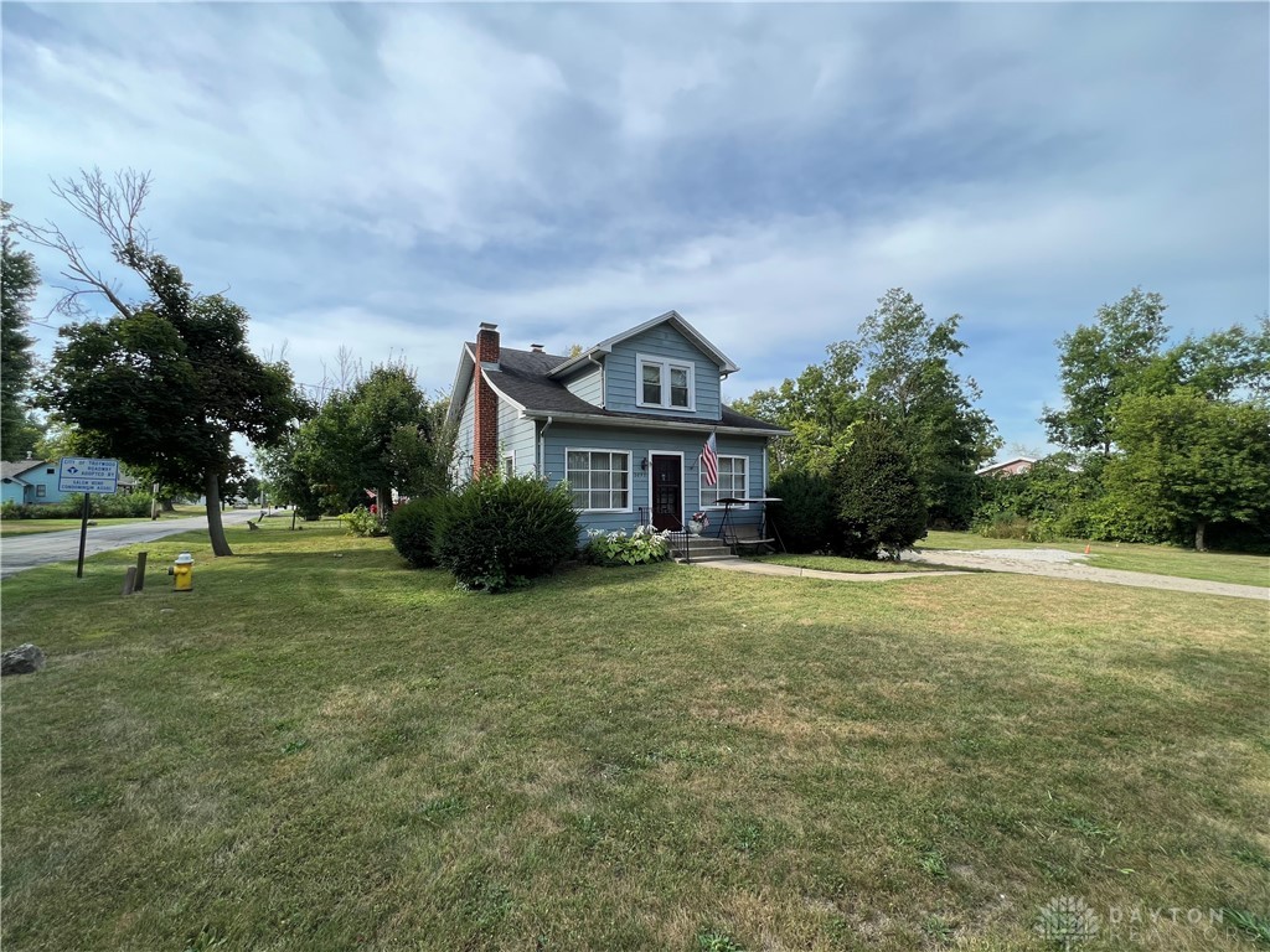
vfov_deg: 89.9
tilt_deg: +2.7
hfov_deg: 106.2
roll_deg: +0.4
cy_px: 476
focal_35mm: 13
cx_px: 635
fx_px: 477
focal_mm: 1.57
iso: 32
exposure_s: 1/1085
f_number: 1.8
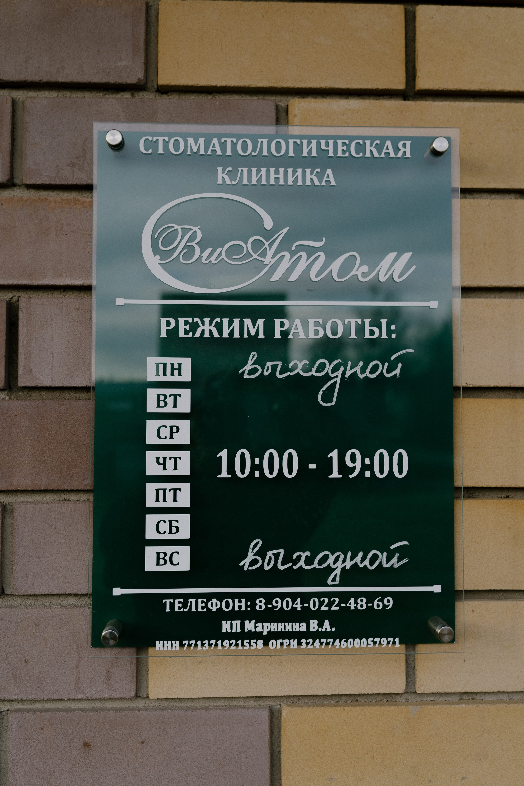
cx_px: 262
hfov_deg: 37.9
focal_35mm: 35
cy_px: 393
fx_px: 764
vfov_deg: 54.4
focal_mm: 35
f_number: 3.5
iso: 100
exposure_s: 1/250
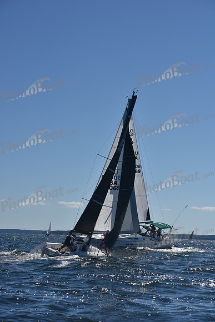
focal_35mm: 78
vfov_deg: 26.0
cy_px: 161
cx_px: 108
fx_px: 698
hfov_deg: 17.5
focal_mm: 78
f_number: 7.1
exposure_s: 1/800
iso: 200
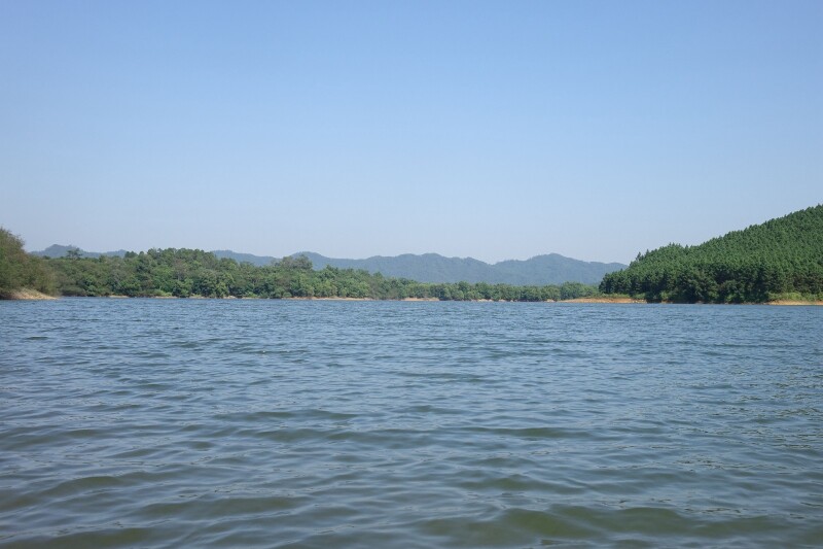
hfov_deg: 50.7
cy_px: 274
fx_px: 868
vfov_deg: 35.0
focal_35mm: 38
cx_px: 412
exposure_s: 1/1000
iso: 250
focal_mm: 13.94
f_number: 4.5
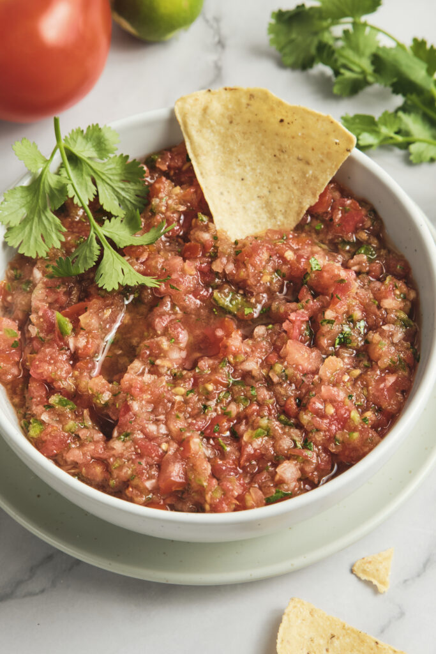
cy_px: 327
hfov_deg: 13.0
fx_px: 1907
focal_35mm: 105
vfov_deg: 19.5
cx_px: 218
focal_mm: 70
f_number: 9
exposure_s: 1/250
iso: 200
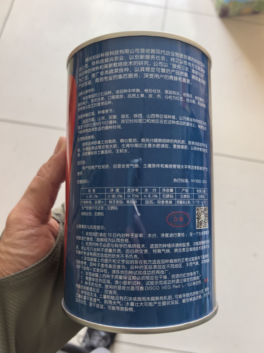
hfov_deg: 51.3
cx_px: 132
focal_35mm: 27
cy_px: 176
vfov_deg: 65.3
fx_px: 275
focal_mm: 6.98
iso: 640
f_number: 2.8
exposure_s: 1/381
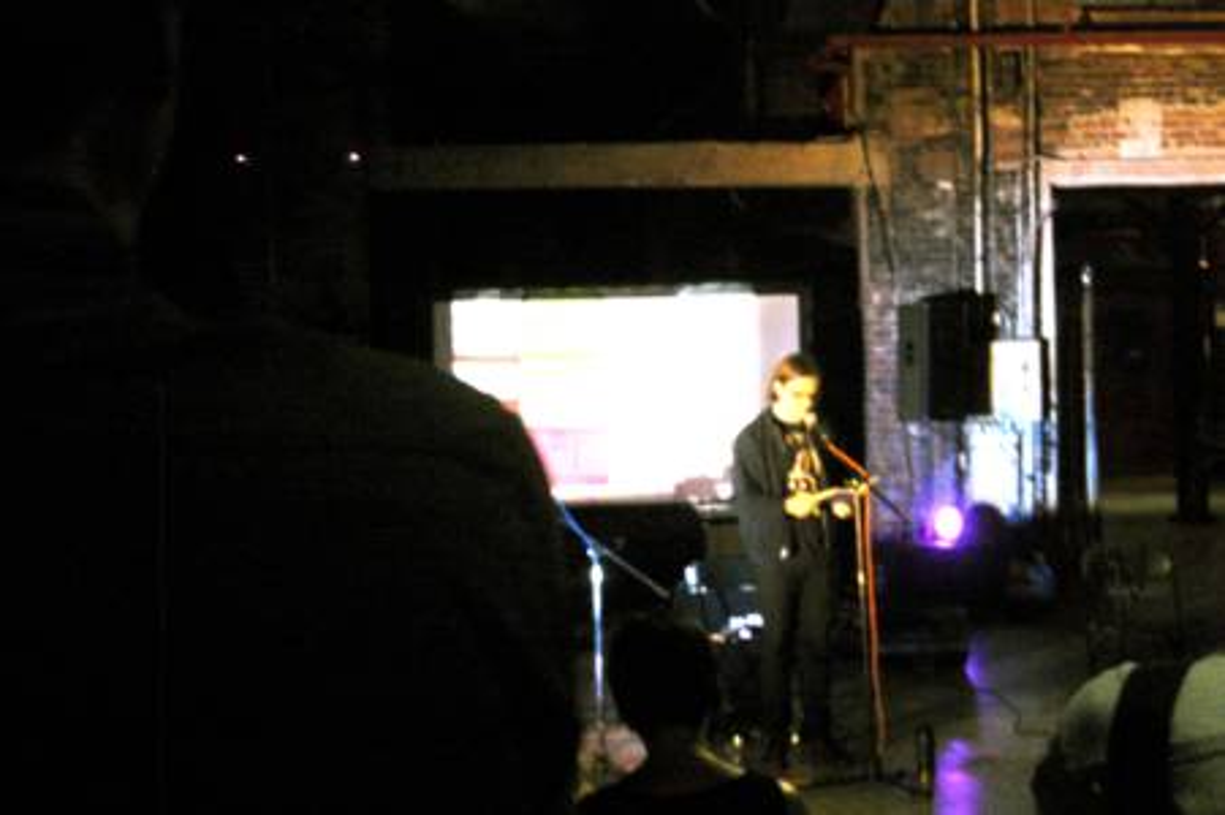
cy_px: 408
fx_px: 2040
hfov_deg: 33.4
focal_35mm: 60
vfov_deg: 22.6
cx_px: 612
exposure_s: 1/15
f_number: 5
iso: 1600
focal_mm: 40
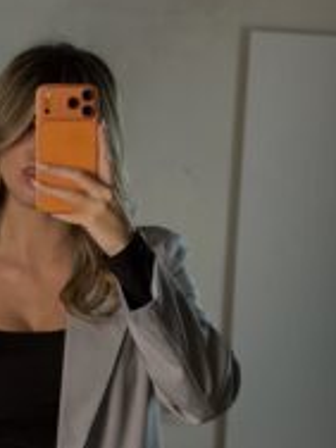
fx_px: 1320
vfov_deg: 18.9
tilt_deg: -6.0
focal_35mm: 102
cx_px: 10
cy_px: 407
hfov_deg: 14.3
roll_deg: -4.9
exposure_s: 1/50
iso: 64
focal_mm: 6.76
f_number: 1.78
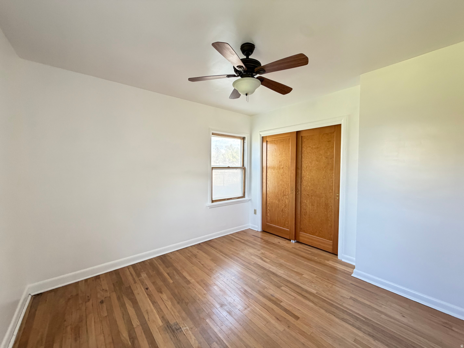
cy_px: 174
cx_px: 232
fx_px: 188
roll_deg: +0.5
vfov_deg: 85.7
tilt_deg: -2.6
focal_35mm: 14
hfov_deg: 102.1
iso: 320
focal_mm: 2.22
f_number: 2.2
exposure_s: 1/60
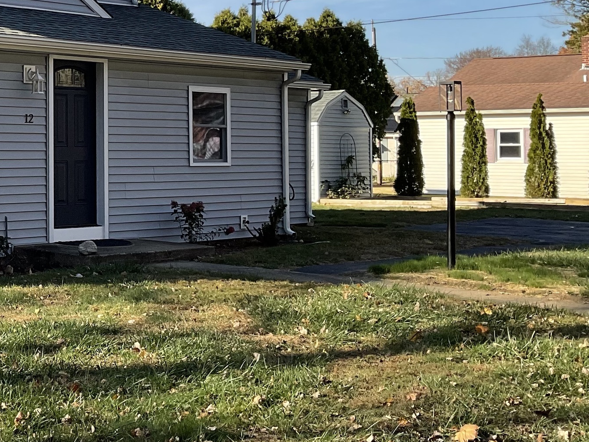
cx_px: -61
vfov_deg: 22.0
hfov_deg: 27.0
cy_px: 110
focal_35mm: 66
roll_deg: -1.2
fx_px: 1123
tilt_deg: +1.2
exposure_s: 1/1412
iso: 16
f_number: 1.8
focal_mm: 3
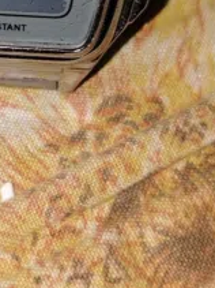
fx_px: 945
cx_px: 14
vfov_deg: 17.2
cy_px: 64
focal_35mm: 114
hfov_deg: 12.9
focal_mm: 5.25
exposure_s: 1/50
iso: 378
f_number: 1.75
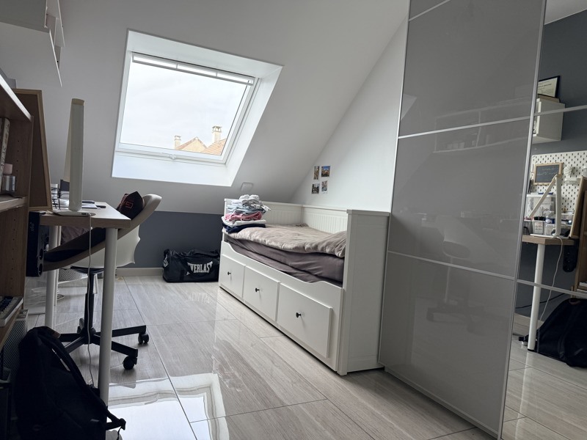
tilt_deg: -2.5
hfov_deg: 71.6
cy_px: 220
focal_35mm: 24
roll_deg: -4.5
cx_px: 294
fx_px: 407
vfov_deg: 56.8
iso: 125
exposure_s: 1/229
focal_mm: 6.76
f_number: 1.78
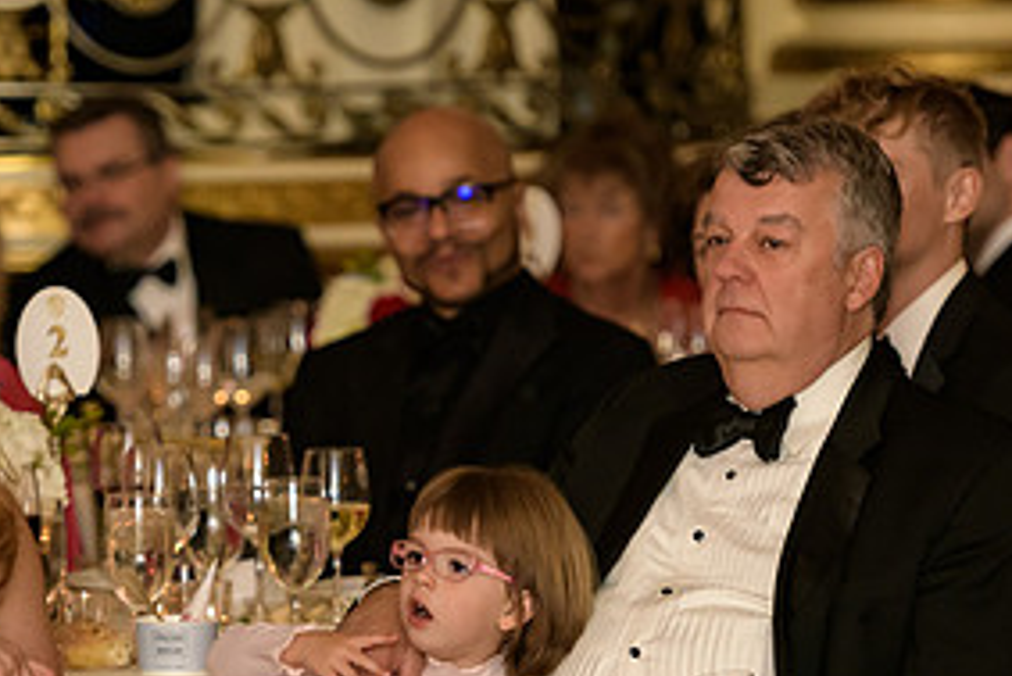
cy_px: 474
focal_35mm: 297
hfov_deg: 6.9
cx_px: 408
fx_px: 8353
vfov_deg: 4.6
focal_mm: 145
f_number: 3.2
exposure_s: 1/125
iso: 1250
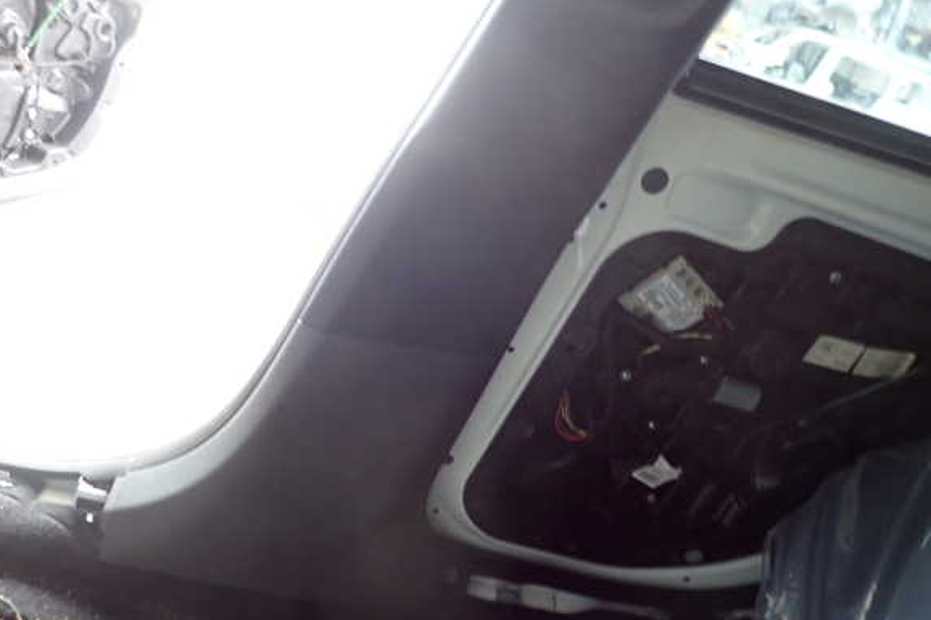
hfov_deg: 67.4
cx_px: 461
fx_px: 698
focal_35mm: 27
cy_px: 319
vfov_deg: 47.9
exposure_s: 1/30
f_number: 2
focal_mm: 4.5
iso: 200
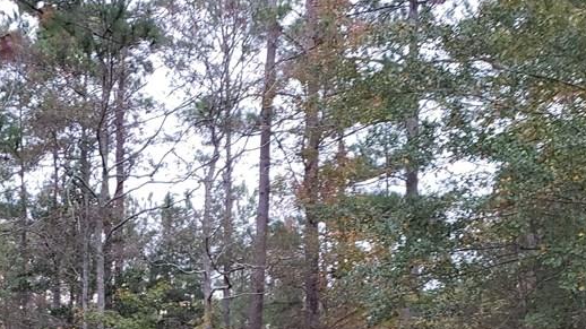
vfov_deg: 19.9
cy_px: 416
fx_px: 870
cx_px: 156
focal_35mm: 56
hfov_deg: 36.5
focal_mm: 4.3
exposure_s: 1/12
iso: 250
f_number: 1.5
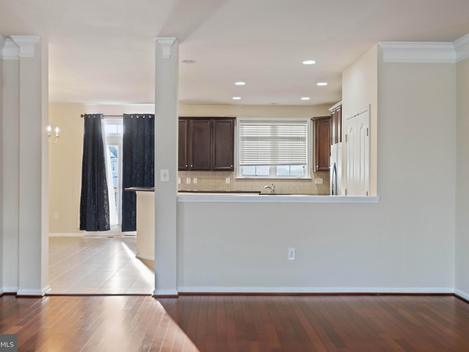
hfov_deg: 49.0
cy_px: 176
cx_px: 225
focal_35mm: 38
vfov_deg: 37.7
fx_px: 515
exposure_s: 1/200
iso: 320
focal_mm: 35
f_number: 4
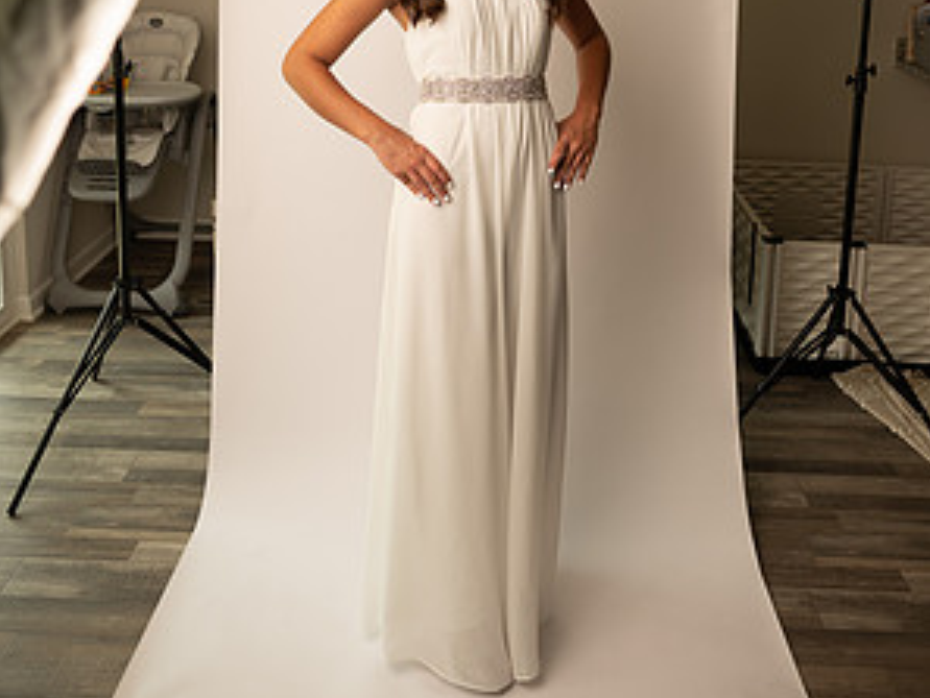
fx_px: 941
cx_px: 467
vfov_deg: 37.8
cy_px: 59
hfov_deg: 52.6
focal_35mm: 35
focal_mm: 24
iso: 100
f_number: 3.2
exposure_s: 1/160
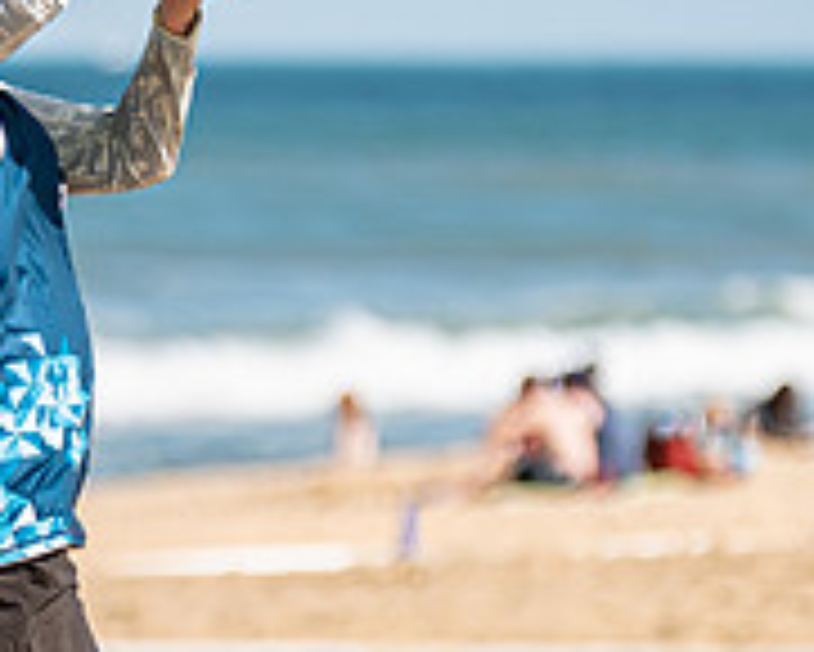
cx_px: 30
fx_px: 15668
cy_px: 637
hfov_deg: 3.0
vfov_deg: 2.4
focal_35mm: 650
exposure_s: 1/3200
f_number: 2.8
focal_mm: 150
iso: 160
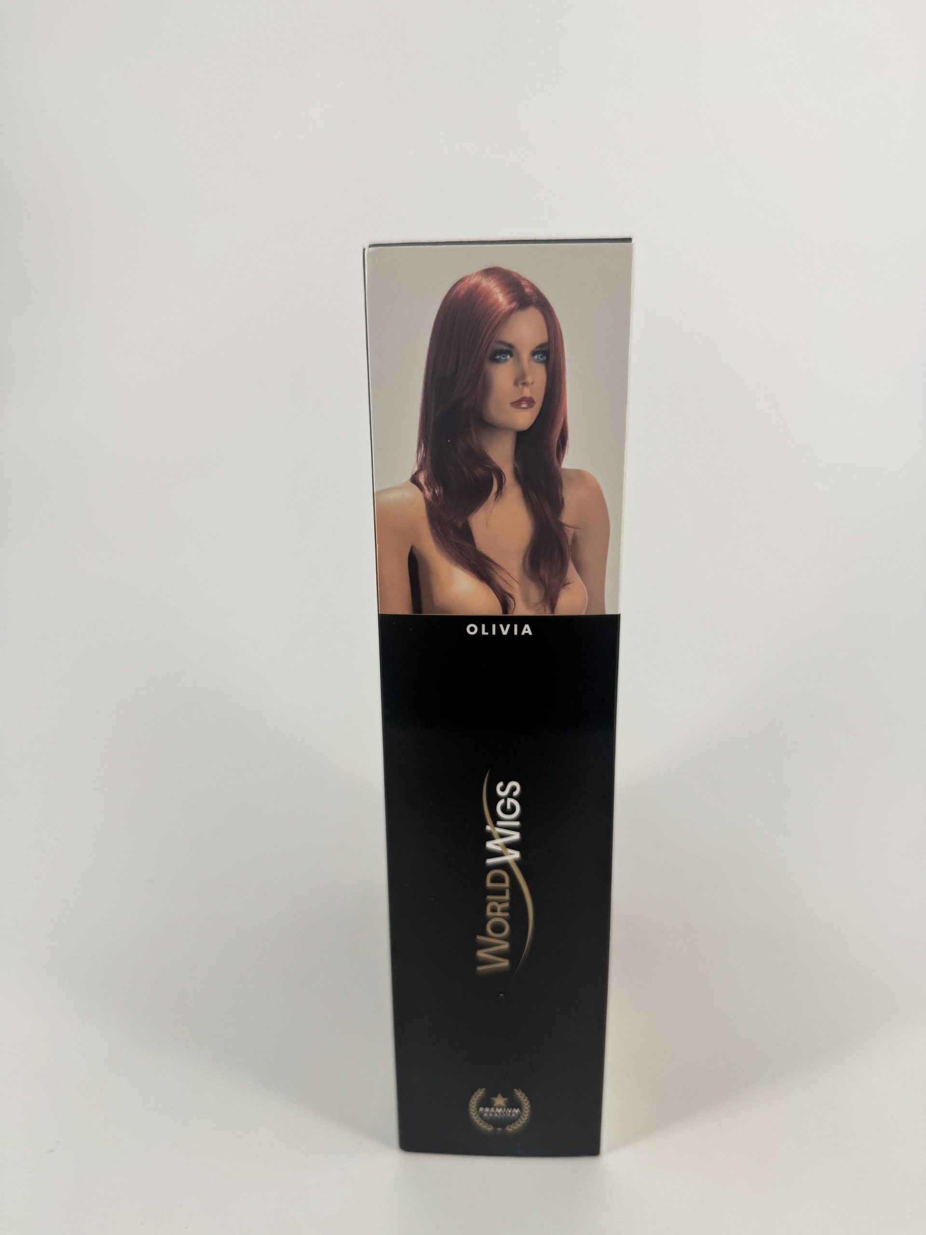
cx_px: 463
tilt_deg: -16.8
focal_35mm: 24
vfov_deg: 71.6
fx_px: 856
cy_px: 618
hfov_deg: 56.8
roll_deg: +0.9
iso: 80
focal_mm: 6.76
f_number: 1.78
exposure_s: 1/864
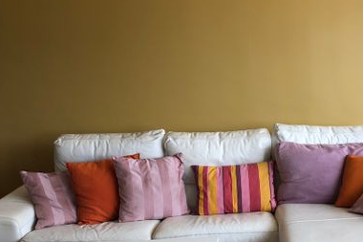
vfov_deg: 29.1
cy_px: 148
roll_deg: +0.0
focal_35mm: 46
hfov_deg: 41.8
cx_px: 259
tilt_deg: -7.9
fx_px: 464
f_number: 1.8
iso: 32
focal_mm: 3.99
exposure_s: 1/120
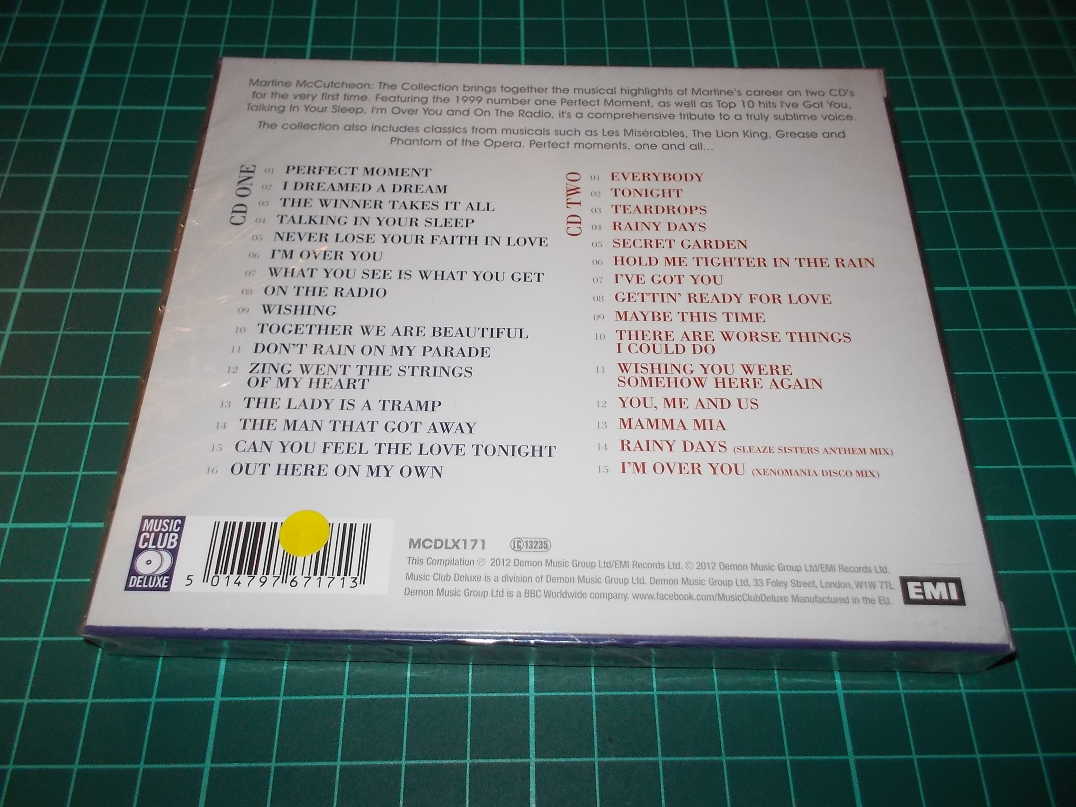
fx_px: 901
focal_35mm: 29
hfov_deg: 61.7
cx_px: 538
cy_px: 404
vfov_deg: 48.2
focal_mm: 4.1
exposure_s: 1/30
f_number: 3.3
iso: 200
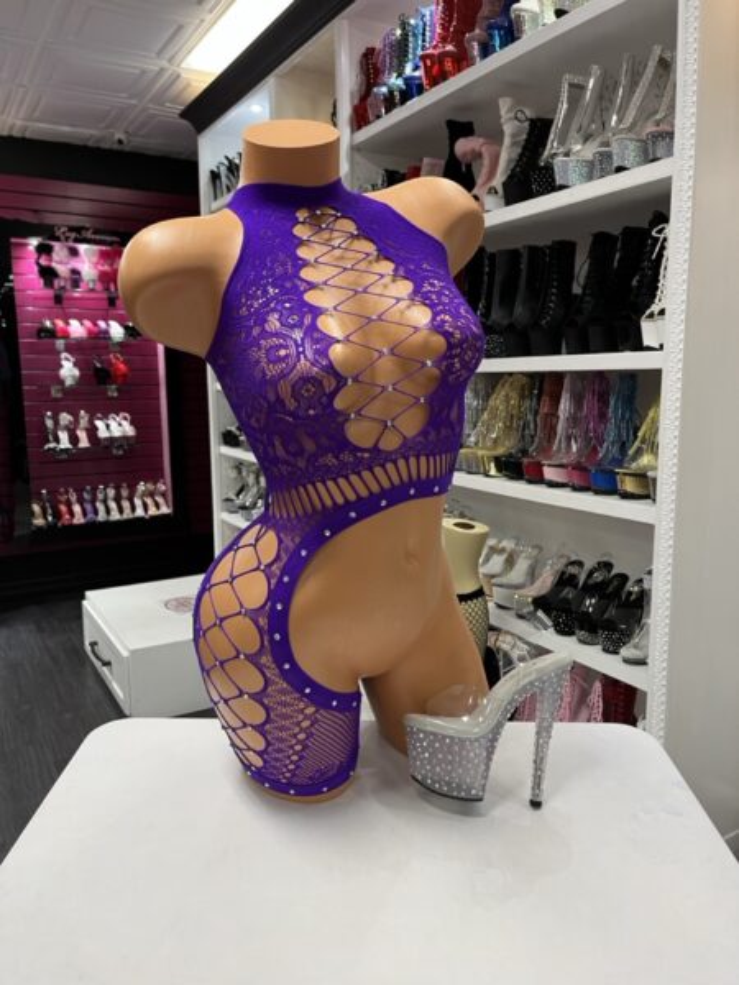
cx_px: 370
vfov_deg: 67.3
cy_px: 492
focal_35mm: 26
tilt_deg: -8.4
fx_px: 740
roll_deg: +0.5
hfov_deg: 53.1
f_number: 1.6
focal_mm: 5.1
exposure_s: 1/60
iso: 125
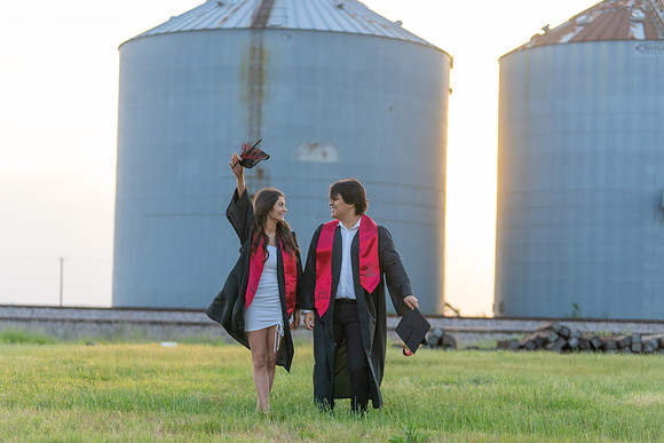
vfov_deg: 15.5
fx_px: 1623
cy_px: 222
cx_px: 332
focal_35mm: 88
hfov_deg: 23.1
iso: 640
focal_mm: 88
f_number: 2.8
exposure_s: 1/1000
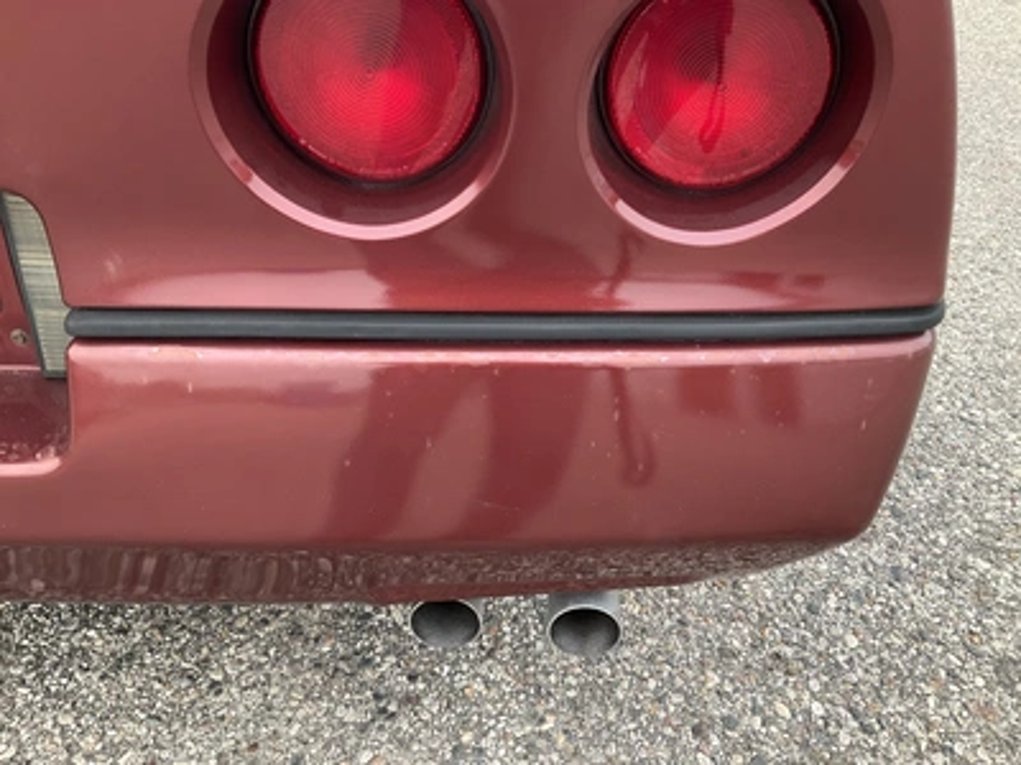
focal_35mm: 29
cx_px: 510
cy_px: 382
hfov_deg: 61.7
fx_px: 855
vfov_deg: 48.2
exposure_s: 1/122
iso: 25
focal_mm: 3
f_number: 1.8
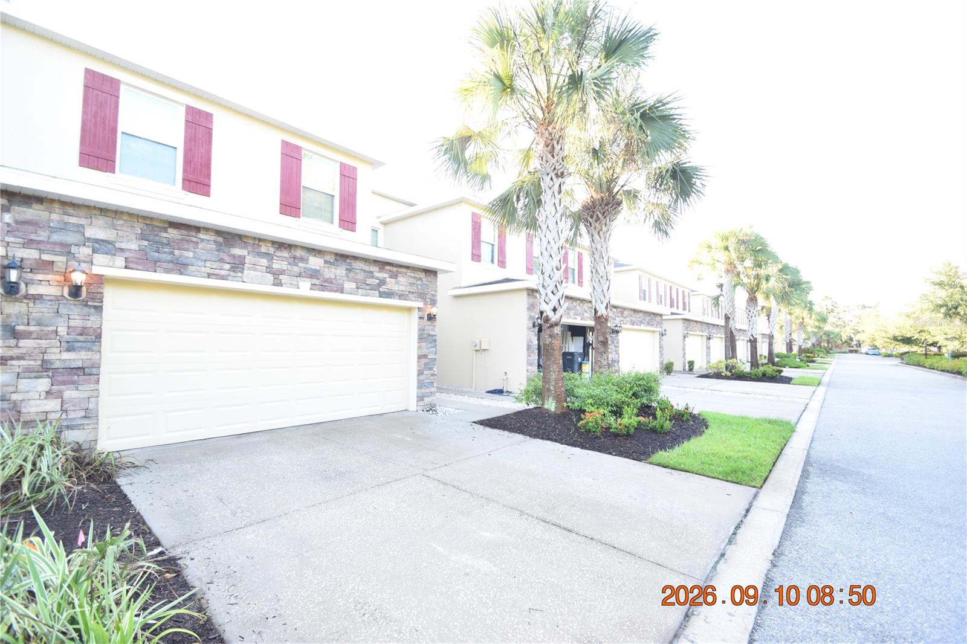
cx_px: 484
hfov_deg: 100.4
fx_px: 403
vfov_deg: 77.3
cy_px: 322
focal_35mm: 15
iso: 400
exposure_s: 1/90
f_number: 4.8
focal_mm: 10
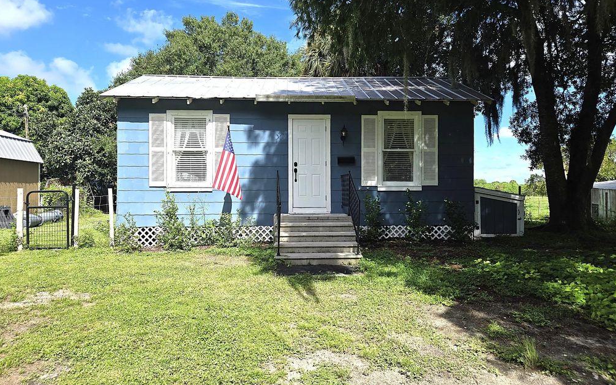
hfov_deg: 72.5
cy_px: 201
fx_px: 420
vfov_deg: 49.2
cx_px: 314
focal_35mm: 25
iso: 25
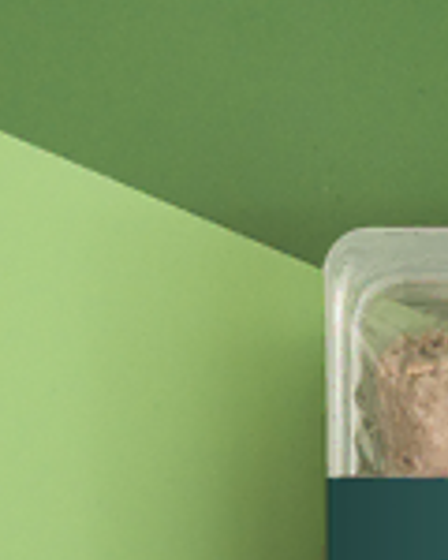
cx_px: 584
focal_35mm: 319
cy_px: 599
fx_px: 5287
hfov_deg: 4.8
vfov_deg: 6.0
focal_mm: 56
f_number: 5
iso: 320
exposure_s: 1/125
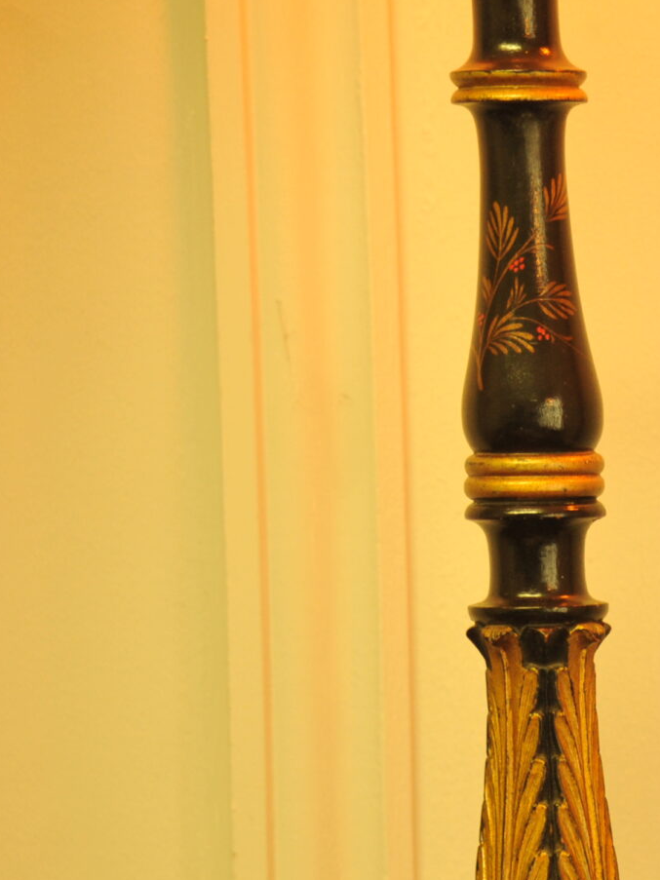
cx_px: 1132
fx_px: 7755
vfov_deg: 6.5
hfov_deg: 4.8
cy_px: 787
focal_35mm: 305
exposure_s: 1/60
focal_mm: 112
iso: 1250
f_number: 4
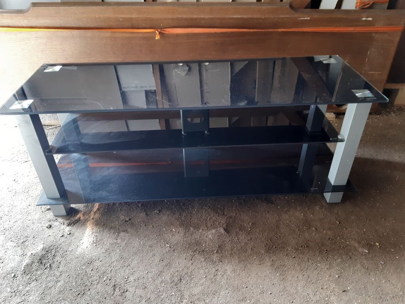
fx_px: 304
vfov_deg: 53.1
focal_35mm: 26
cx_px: 202
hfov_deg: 67.3
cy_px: 152
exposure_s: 1/50
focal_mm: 3.92
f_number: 1.7
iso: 200
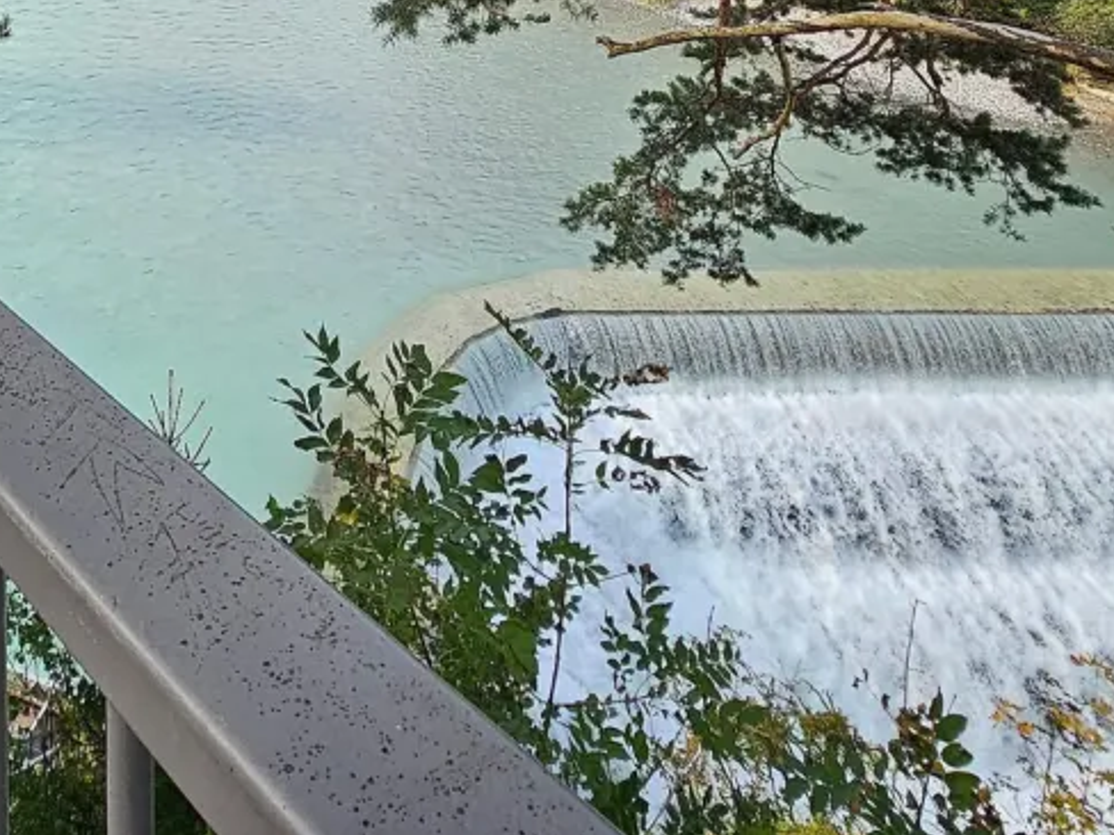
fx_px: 1030
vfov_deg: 34.5
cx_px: 249
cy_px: -187
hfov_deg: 53.6
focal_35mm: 32
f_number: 2.2
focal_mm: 2.2
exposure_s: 1/522
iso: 50
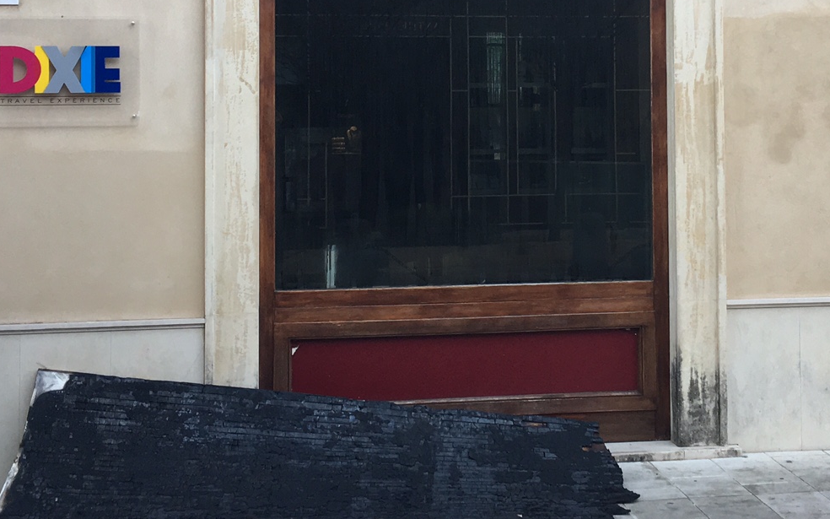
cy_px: 73
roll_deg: -0.8
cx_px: 516
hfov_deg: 32.3
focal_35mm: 63
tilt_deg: +1.6
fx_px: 1425
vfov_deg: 20.3
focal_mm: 4.15
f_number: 2.2
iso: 32
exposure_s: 1/100
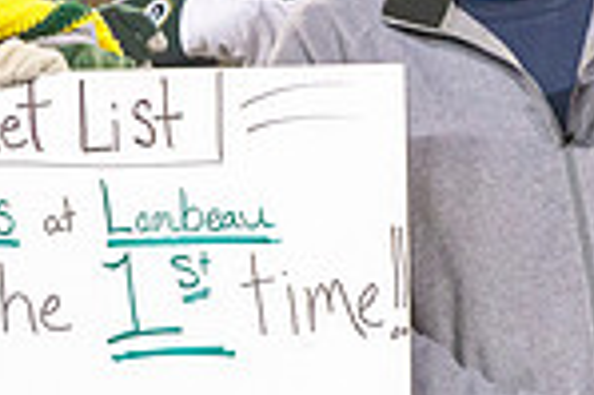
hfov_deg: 7.6
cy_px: 194
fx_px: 4500
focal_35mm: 273
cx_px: 227
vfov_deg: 5.0
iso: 5000
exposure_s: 1/1600
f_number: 5
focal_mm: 70
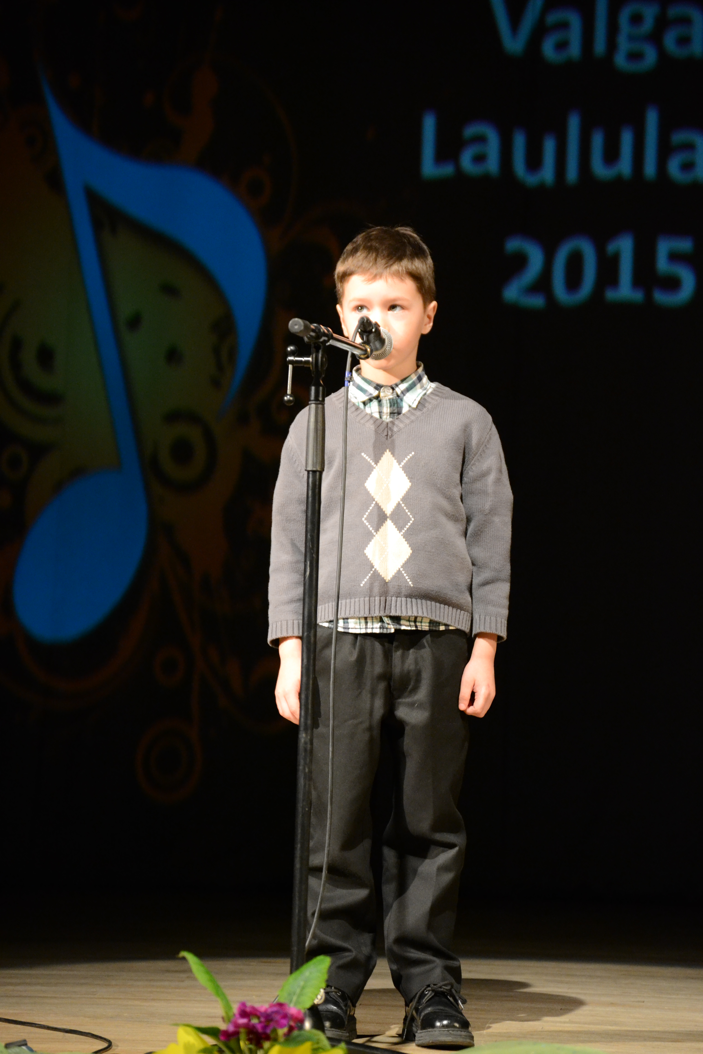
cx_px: 352
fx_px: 3734
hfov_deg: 10.8
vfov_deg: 16.1
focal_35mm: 128
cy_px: 527
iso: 1600
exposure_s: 1/50
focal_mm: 85
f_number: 4.5
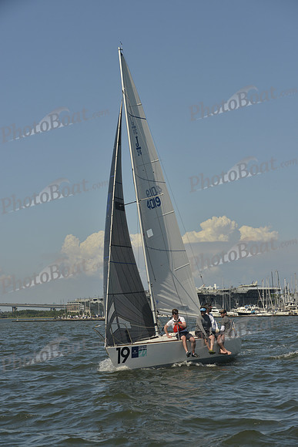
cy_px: 224
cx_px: 149
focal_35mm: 75
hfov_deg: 18.2
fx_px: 931
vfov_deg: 27.0
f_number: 8
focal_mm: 75
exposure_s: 1/1250
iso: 280
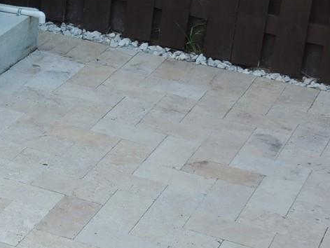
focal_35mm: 112
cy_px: 118
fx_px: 1069
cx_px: -74
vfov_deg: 13.2
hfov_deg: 16.8
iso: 100
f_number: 3.2
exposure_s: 1/125
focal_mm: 5.8
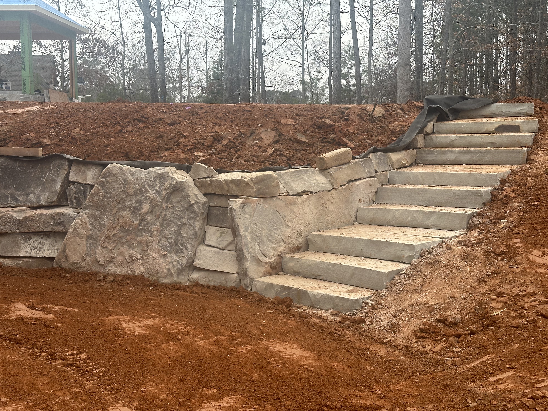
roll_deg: +0.2
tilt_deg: -5.2
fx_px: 776
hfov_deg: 38.9
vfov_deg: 29.7
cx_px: 272
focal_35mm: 49
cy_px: 202
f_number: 1.78
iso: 64
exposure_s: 1/1171
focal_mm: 6.86
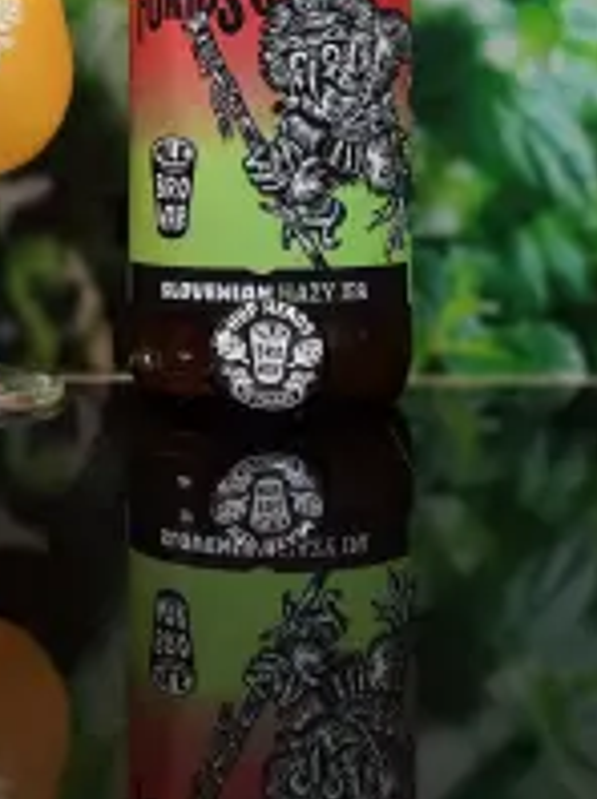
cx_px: 186
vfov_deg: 19.7
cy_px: 8
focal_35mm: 97
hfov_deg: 15.2
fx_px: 2235
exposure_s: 1/100
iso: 967
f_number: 1.9
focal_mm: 7.1
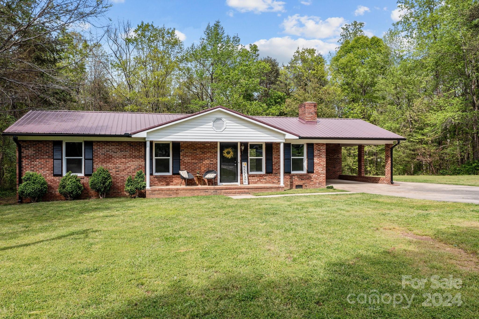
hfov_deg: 65.5
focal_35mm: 28
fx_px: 372
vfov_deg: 46.4
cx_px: 240
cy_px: 160
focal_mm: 10.26
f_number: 5
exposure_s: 1/320
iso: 100
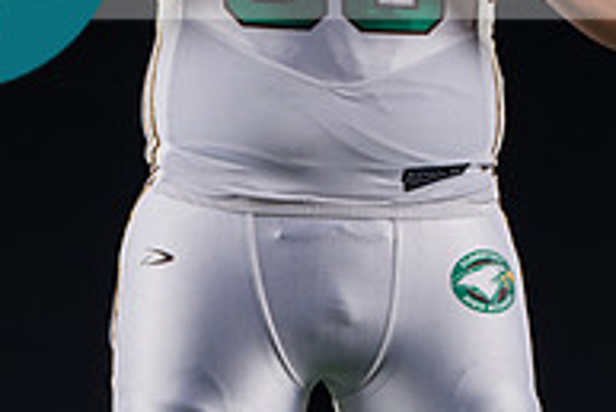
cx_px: 326
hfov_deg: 7.5
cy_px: -165
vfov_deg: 5.0
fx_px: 4692
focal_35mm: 274
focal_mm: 87
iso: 160
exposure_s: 1/160
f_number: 4
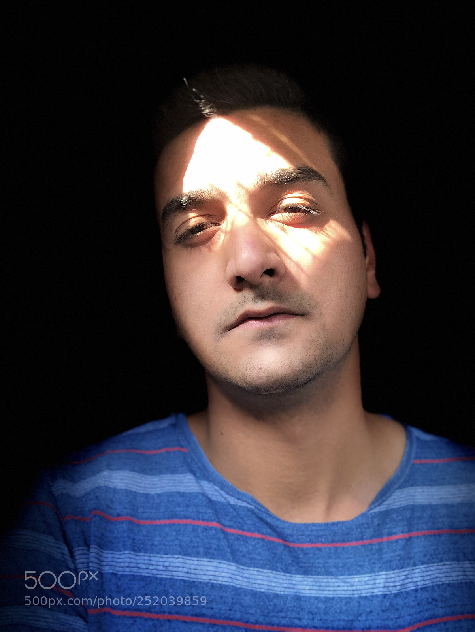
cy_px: 316
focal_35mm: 32
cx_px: 238
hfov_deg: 44.2
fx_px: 585
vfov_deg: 56.8
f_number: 2.2
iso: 25
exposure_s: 1/33
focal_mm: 2.87
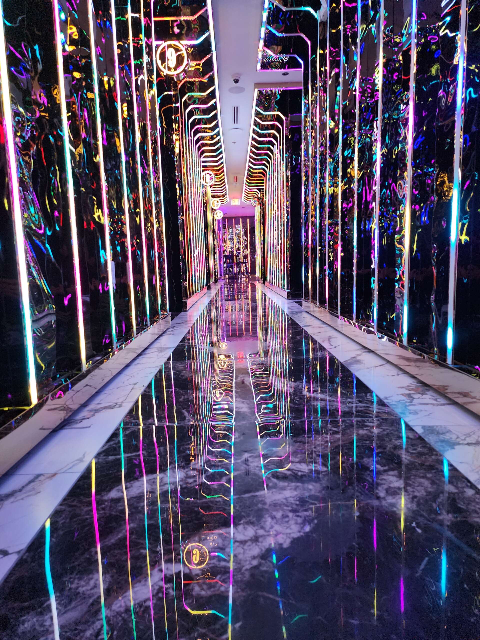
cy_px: 320
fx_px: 425
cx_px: 240
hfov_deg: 58.9
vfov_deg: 73.9
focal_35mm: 23
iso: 640
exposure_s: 1/50
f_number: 1.8
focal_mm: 6.4
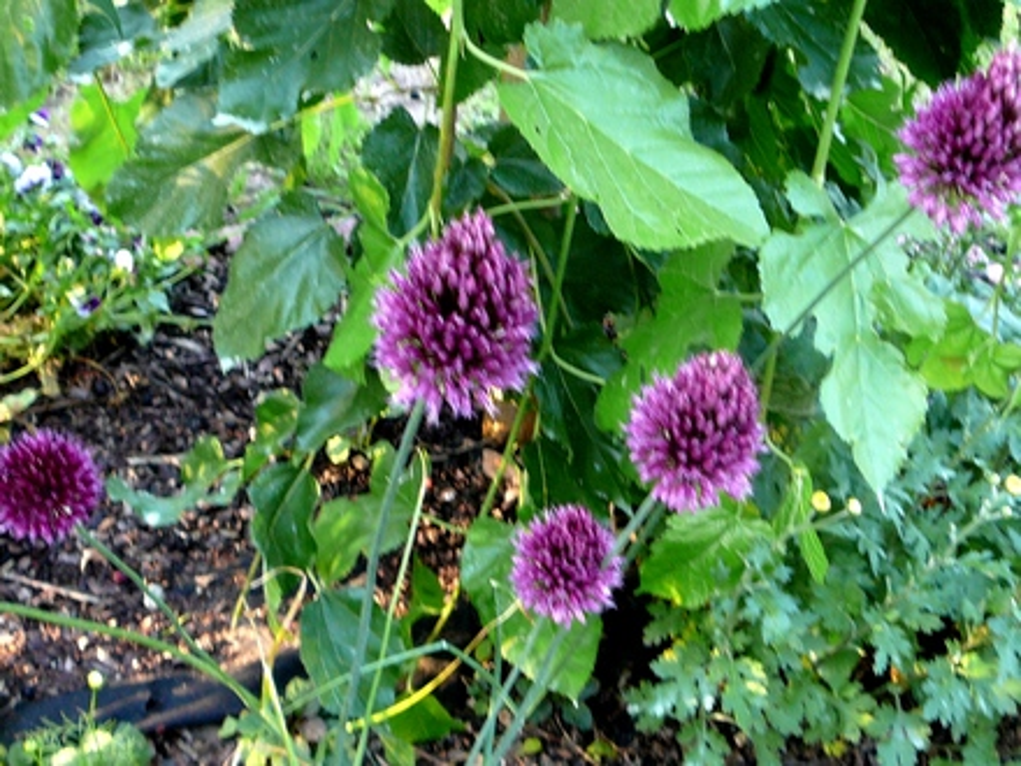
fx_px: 1032
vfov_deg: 40.7
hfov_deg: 52.6
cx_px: 510
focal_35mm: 35
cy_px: 383
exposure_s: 1/30
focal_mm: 5.2
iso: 100
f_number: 2.8
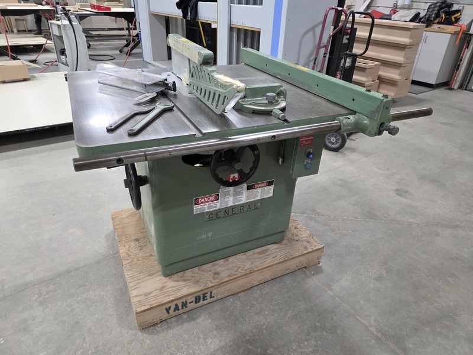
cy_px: 178
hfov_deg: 73.9
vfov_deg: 58.9
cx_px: 236
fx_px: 314
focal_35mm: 23
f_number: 1.7
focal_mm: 6.3
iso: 320
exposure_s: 1/120
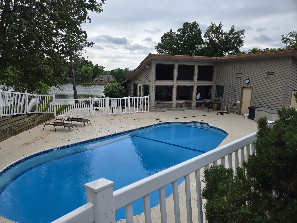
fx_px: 197
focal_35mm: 23
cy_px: 112
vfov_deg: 58.9
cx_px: 148
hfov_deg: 73.9
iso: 25
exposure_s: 1/1859
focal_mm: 5.4
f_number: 1.8
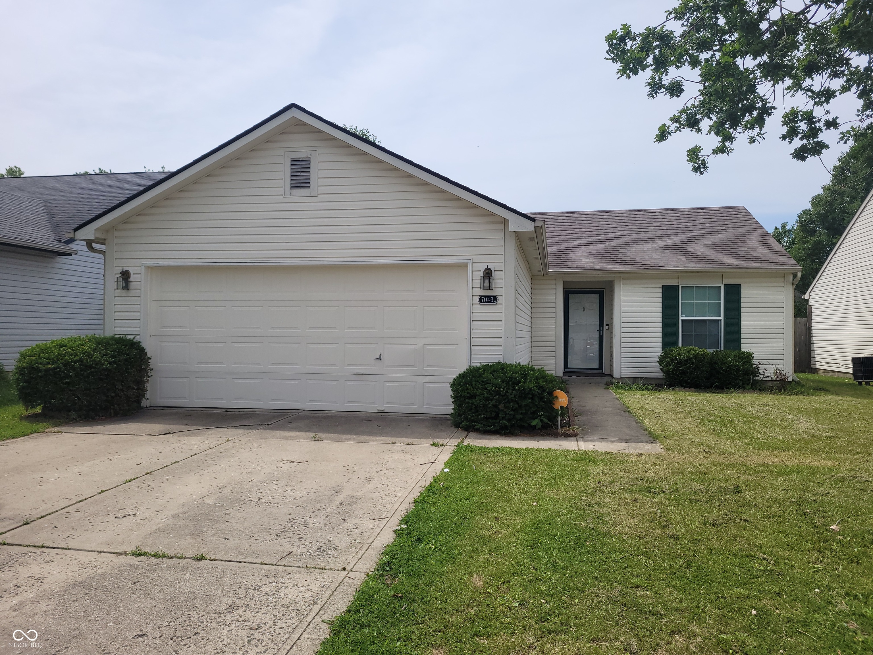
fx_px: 656
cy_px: 328
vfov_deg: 53.1
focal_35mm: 26
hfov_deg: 67.3
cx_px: 436
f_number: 1.8
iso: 40
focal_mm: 5.4
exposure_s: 1/3067
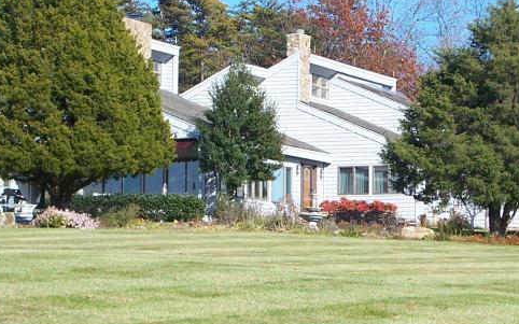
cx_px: 281
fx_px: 2347
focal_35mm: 166
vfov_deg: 7.9
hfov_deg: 12.6
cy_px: 177
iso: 64
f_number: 3.2
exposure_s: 1/640
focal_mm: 12.6
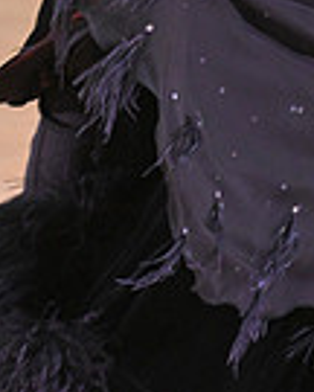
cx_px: 345
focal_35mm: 469
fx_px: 5448
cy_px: -116
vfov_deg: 4.1
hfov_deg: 3.3
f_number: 4.5
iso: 3200
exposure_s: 1/400
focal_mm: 116
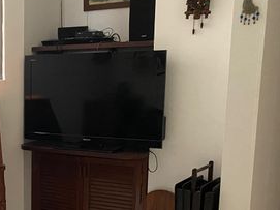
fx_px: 517
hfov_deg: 27.9
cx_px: -19
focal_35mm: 64
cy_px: 177
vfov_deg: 22.5
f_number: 1.8
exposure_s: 1/60
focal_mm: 4.25
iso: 500
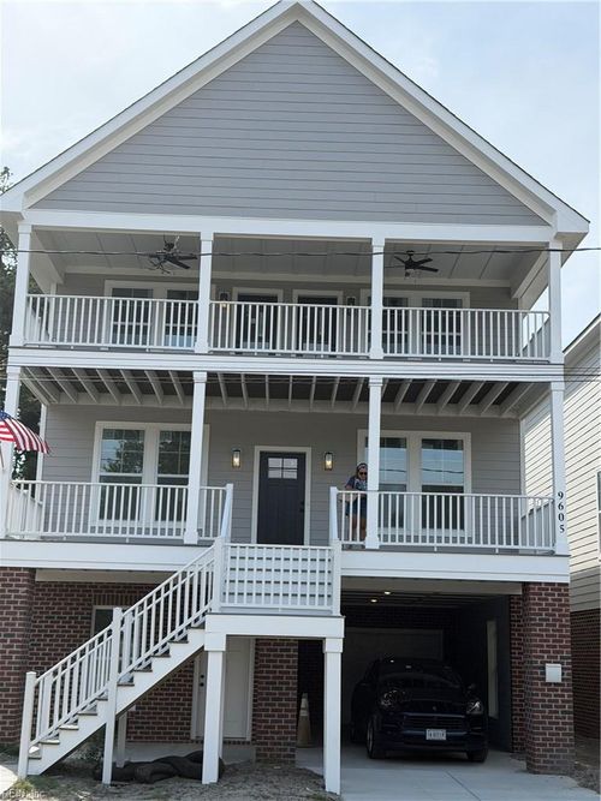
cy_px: 400
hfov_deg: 30.3
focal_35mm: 48
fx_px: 1112
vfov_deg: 39.7
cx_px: 300
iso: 100
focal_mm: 6.76
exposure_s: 1/4587
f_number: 1.78
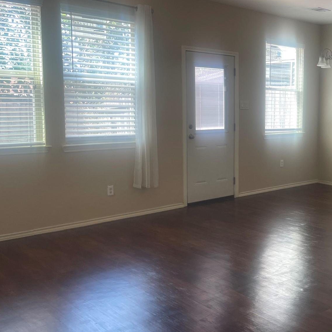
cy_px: 157
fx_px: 434
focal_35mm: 40
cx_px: 290
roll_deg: -1.0
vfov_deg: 41.8
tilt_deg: -7.1
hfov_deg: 39.3
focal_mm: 5.1
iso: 80
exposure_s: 1/120
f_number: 1.6
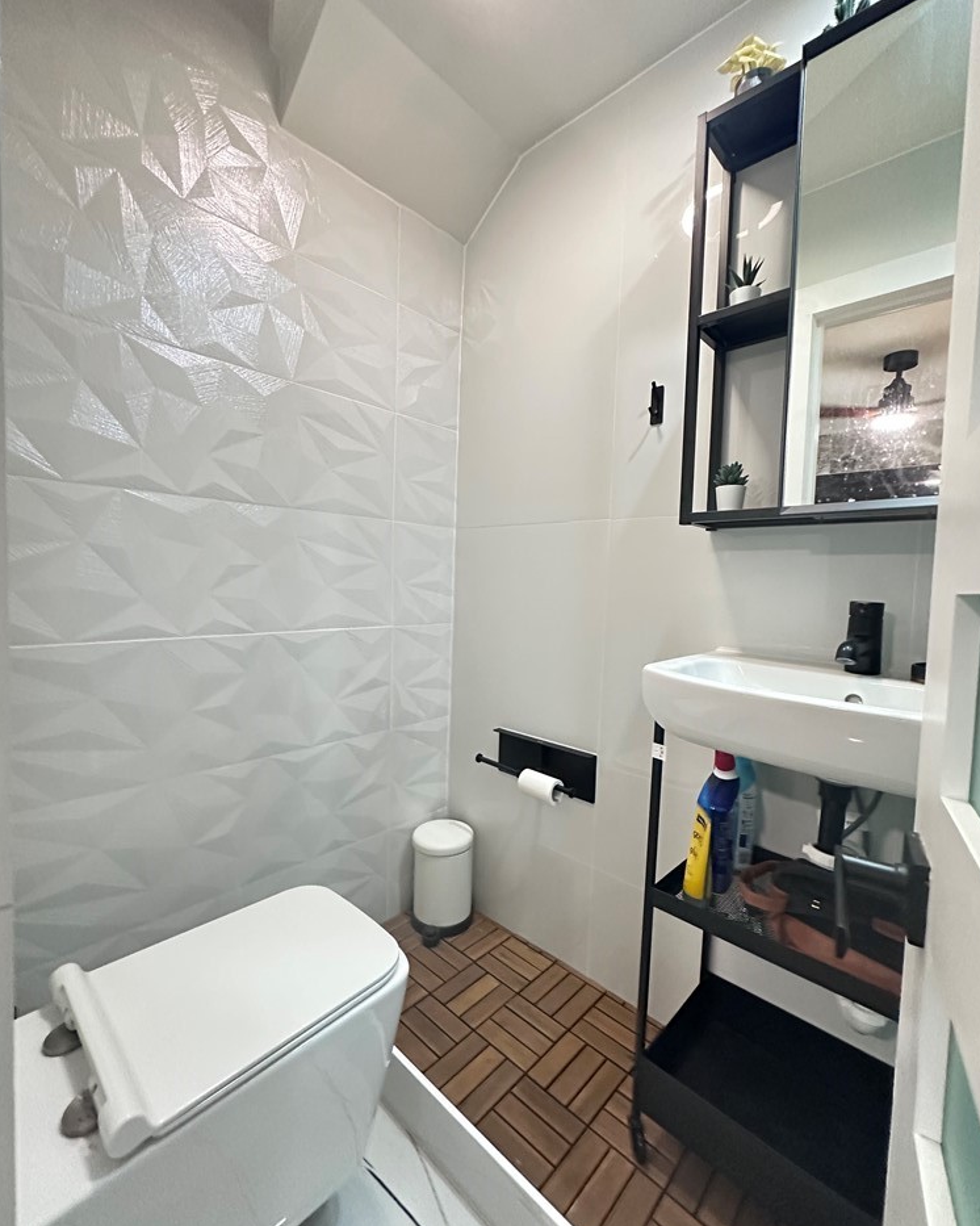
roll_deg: -2.0
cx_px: 490
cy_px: 610
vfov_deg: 96.8
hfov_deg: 84.0
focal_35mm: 15
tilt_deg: -1.5
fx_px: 544
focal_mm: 2.22
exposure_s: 1/60
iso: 1000
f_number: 2.2
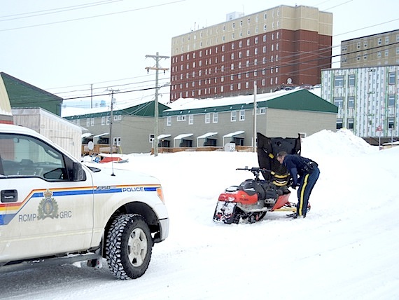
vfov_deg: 21.6
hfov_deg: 28.5
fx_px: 784
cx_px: 200
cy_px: 150
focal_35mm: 68
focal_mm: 12.2
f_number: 4.1
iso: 200
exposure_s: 1/796
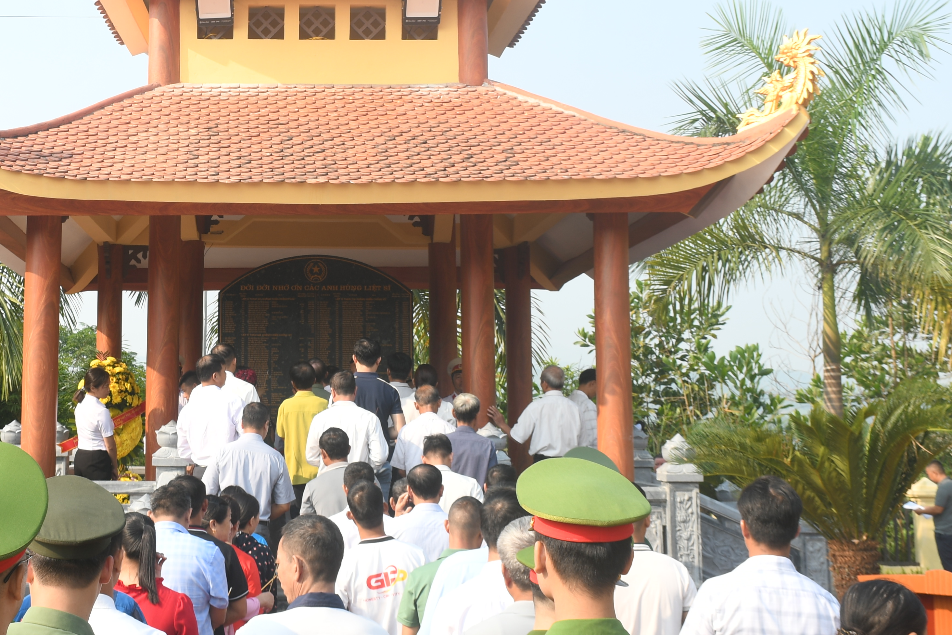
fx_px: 1507
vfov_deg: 23.7
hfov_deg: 34.5
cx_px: 268
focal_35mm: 57
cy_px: 236
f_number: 6.3
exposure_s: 1/100
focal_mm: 20
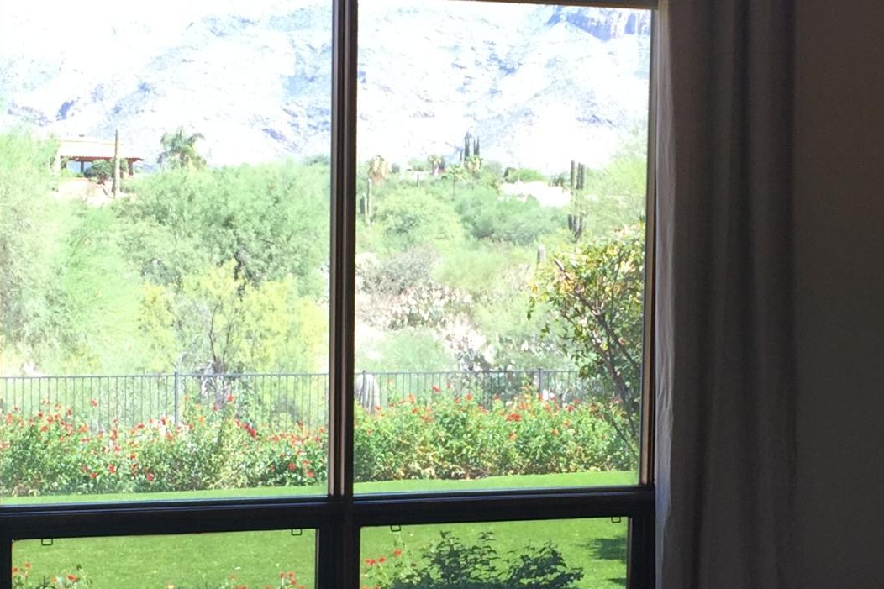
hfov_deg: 23.6
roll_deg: -1.4
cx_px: 432
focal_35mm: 86
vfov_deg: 15.8
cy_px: 434
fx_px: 2111
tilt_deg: -5.4
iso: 32
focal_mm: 4.15
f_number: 2.2
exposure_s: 1/154
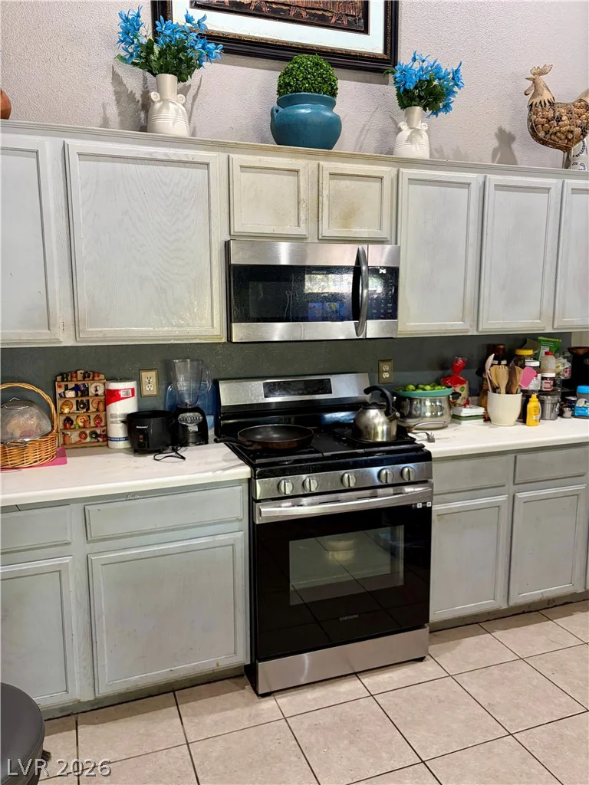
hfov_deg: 53.1
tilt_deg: -7.5
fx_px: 590
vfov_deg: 67.3
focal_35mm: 26
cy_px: 392
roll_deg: -0.5
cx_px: 294
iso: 100
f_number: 1.6
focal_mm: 5.96
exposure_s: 1/60
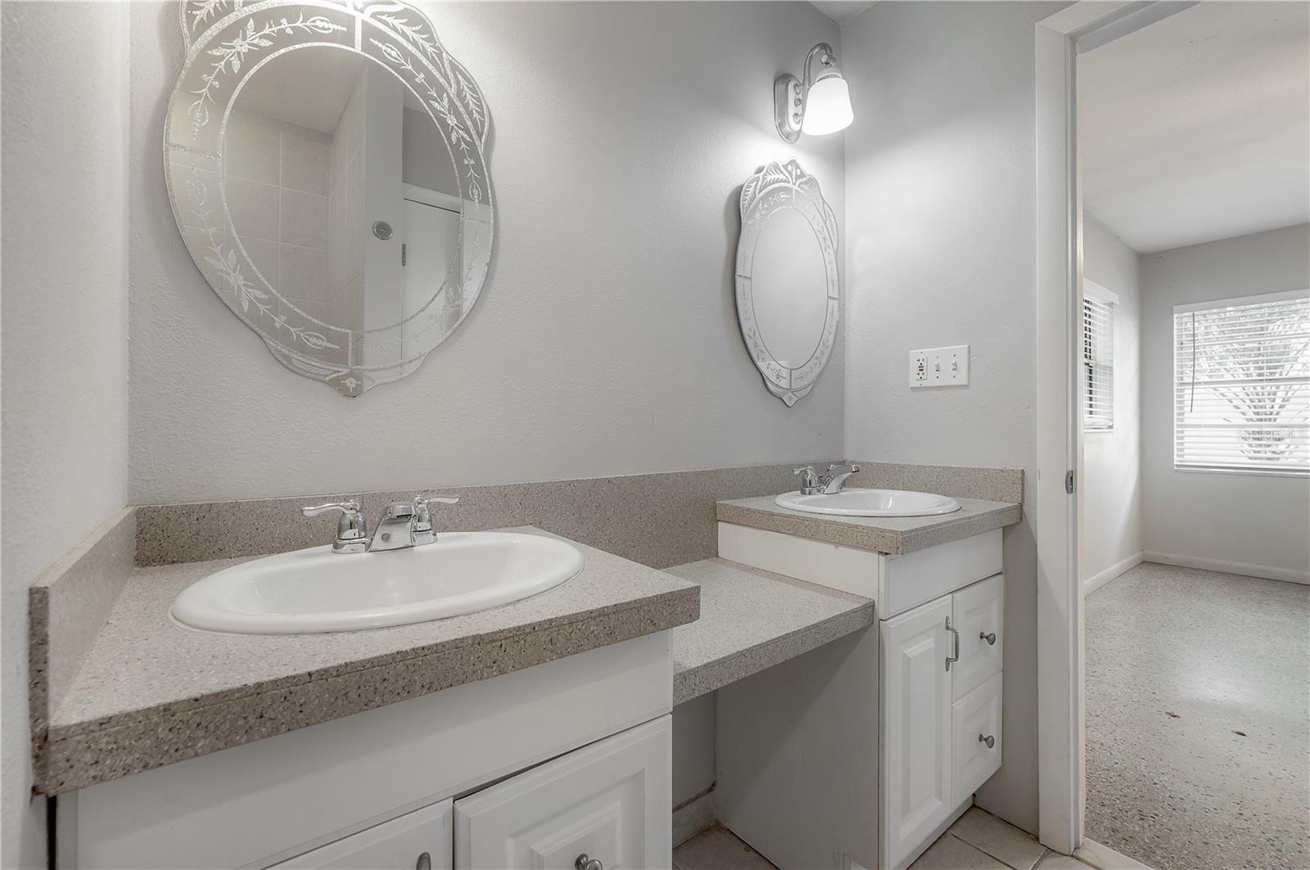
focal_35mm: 14
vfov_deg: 81.1
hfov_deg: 104.3
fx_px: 509
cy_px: 435
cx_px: 655
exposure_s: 1/20
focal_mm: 14
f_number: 9
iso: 320
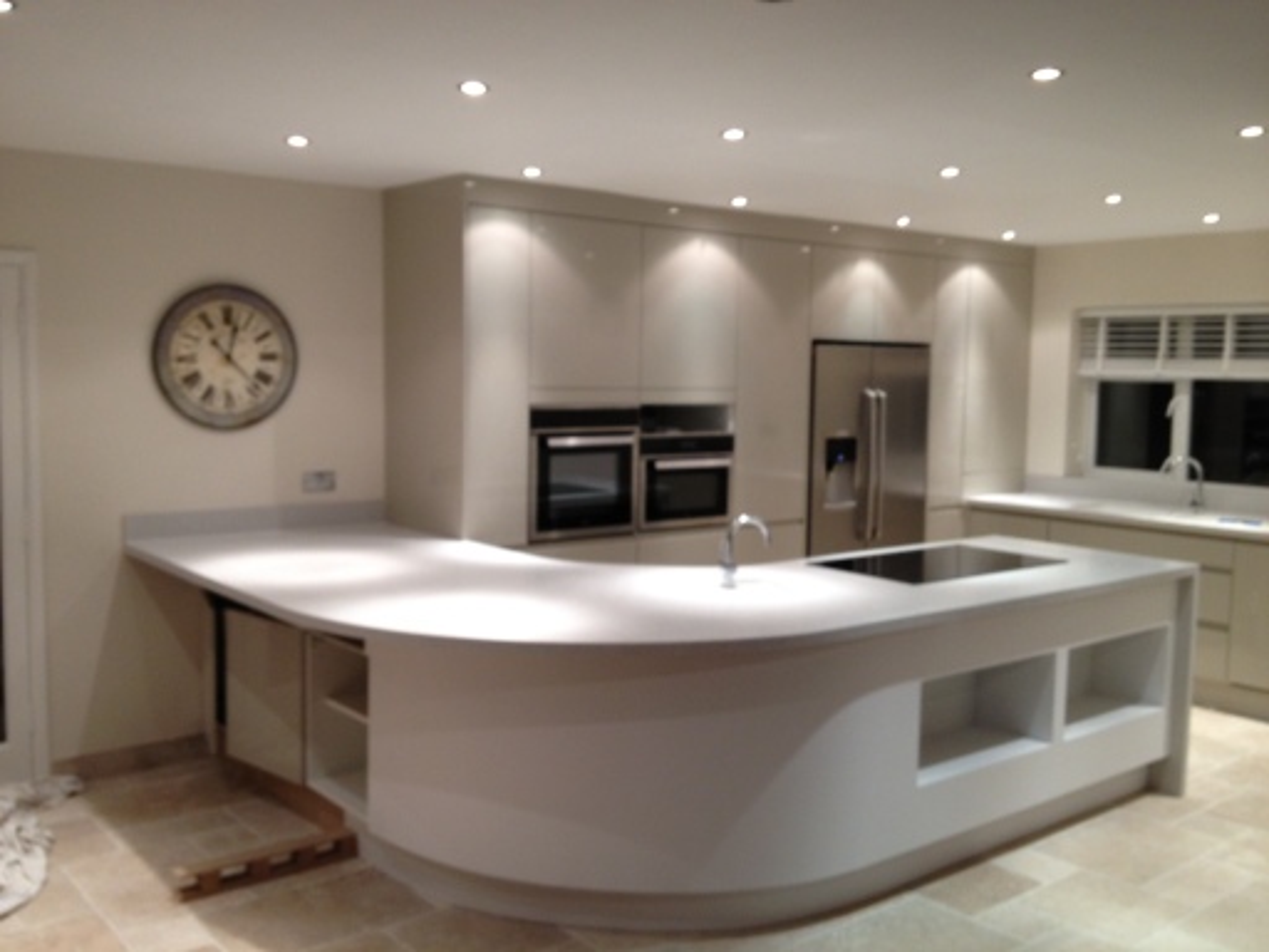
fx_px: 1283
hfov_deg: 52.6
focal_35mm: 35
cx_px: 634
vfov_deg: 40.7
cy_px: 476
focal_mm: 4.28
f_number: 2.4
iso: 100
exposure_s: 1/20
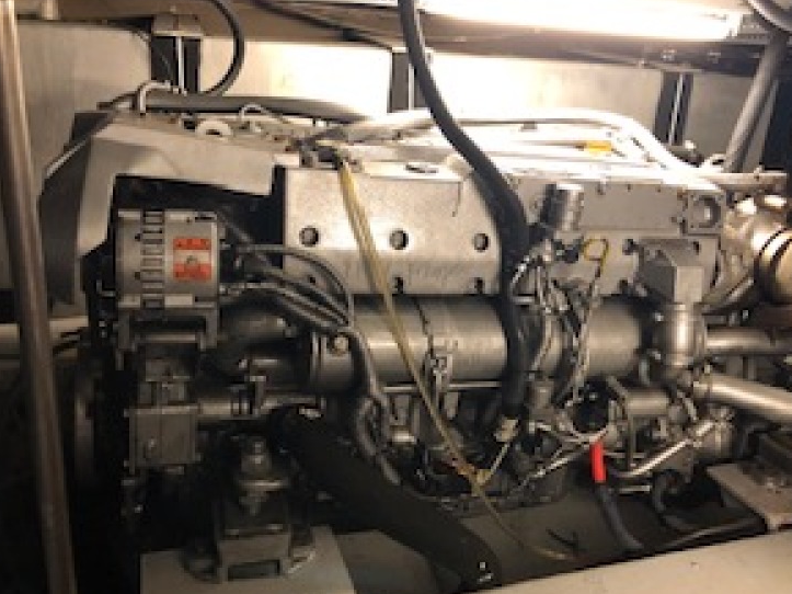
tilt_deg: -18.2
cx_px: 414
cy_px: 305
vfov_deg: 45.4
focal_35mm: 31
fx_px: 709
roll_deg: -3.0
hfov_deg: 58.3
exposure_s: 1/15
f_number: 1.8
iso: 80
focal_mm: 4
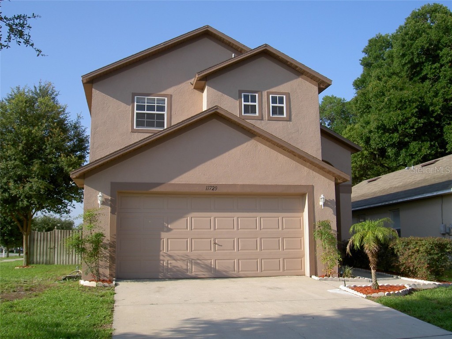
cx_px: 226
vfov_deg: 36.8
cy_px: 170
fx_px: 509
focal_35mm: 39
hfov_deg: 47.9
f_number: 4.7
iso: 100
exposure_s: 1/250
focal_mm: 8
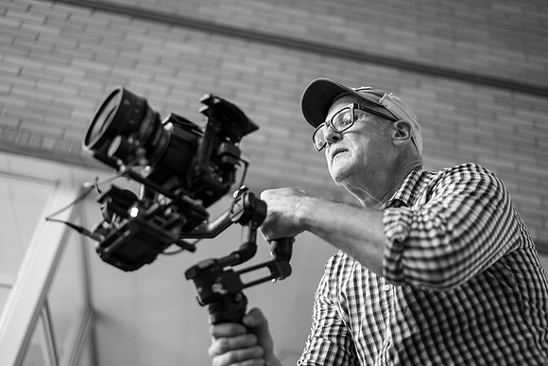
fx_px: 761
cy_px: 183
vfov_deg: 27.0
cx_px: 274
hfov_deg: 39.6
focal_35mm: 50
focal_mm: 50
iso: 1000
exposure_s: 1/125
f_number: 1.8
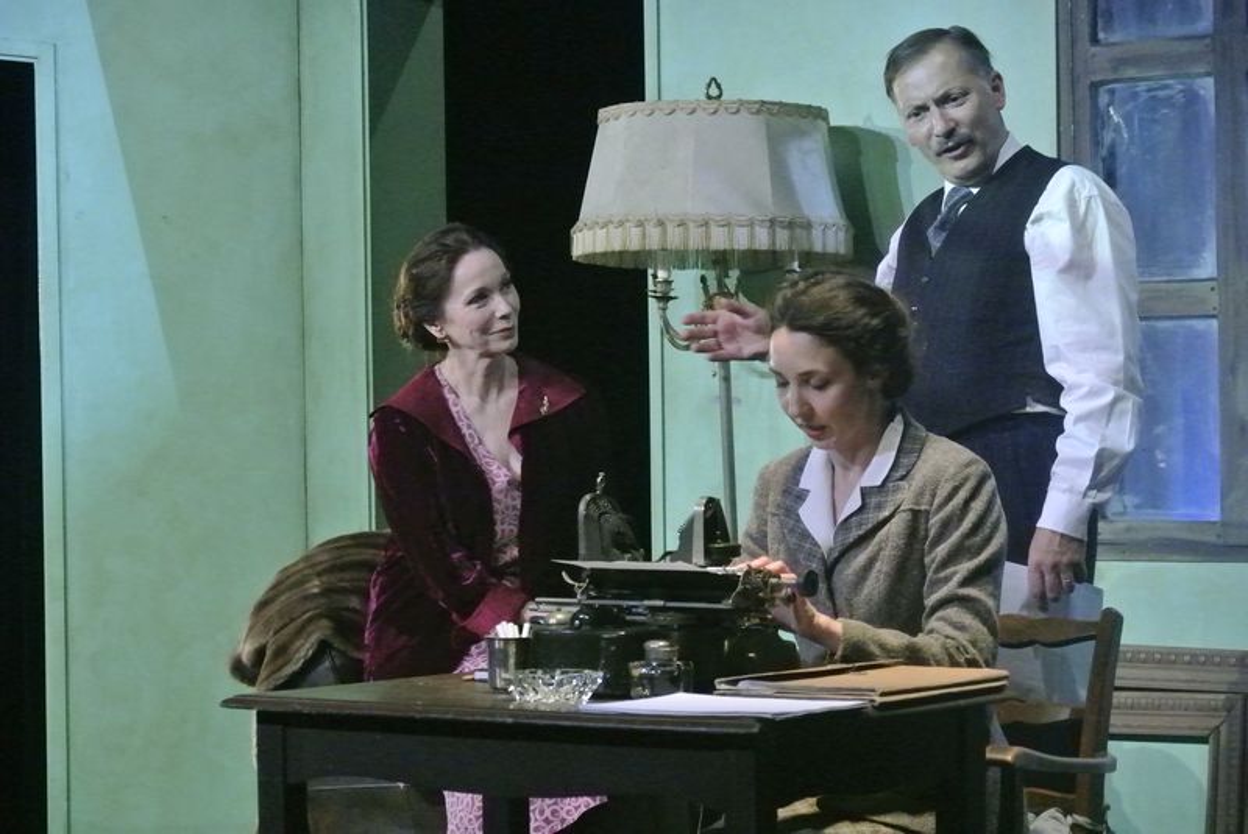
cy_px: 417
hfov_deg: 17.8
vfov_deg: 11.9
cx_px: 624
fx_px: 3990
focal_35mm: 115
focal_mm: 42.7
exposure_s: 1/80
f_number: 4.5
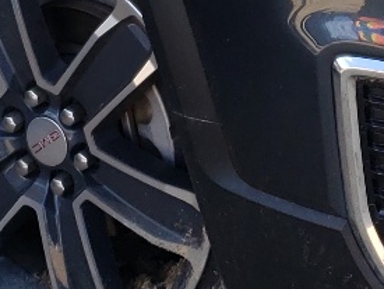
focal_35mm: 151
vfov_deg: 9.5
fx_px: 1677
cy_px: -198
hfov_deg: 13.0
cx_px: 332
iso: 50
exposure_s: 1/714
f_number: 1.5
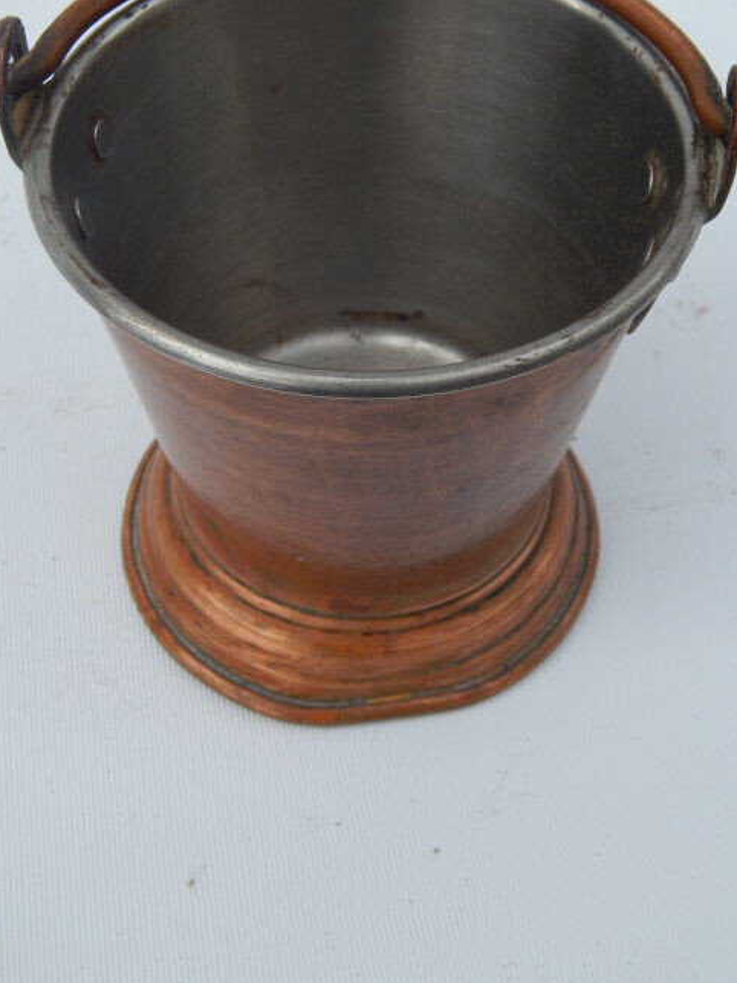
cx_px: 367
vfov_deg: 31.6
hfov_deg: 24.0
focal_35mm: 61
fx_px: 1732
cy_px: 378
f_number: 3.7
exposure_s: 1/800
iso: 125
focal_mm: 8.6
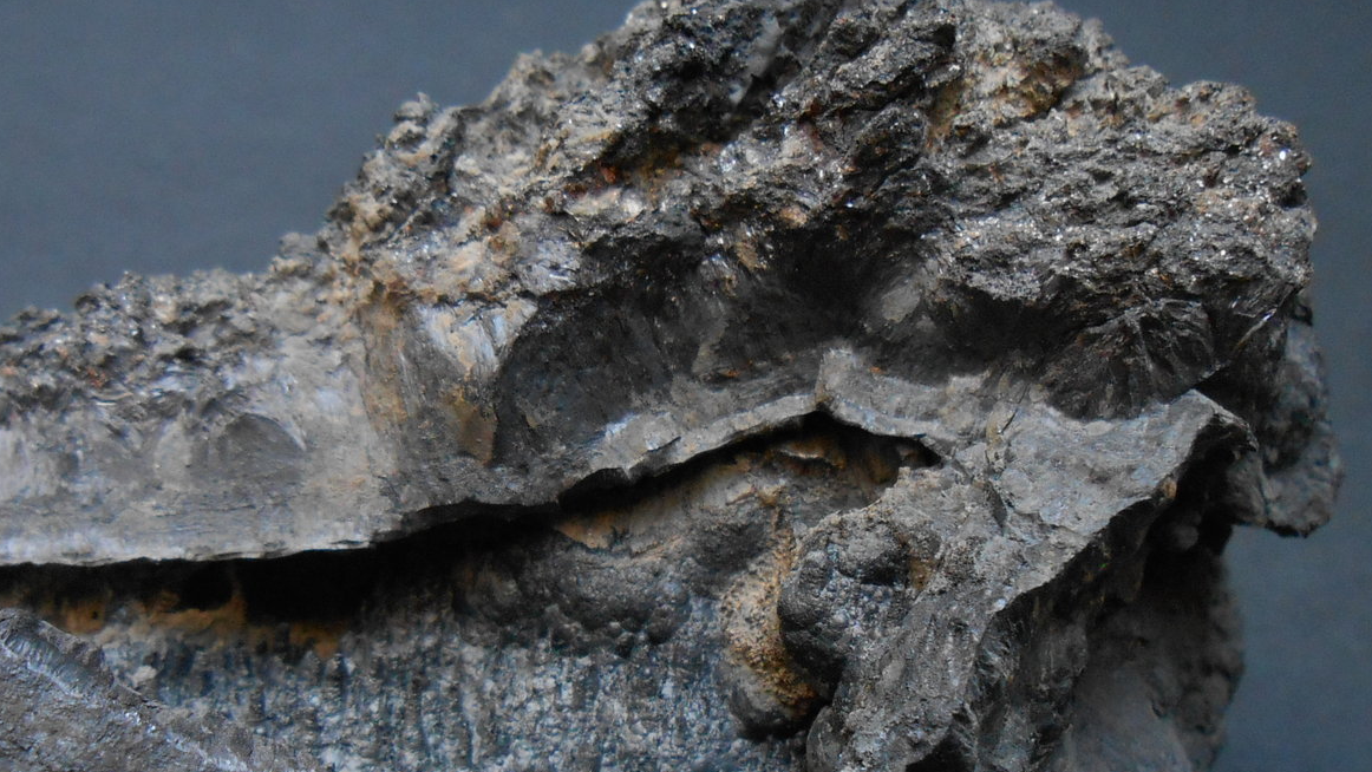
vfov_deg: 30.0
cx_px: 558
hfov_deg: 51.3
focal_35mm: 39
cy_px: 563
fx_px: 1419
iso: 400
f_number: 3.5
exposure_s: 1/8
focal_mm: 4.6
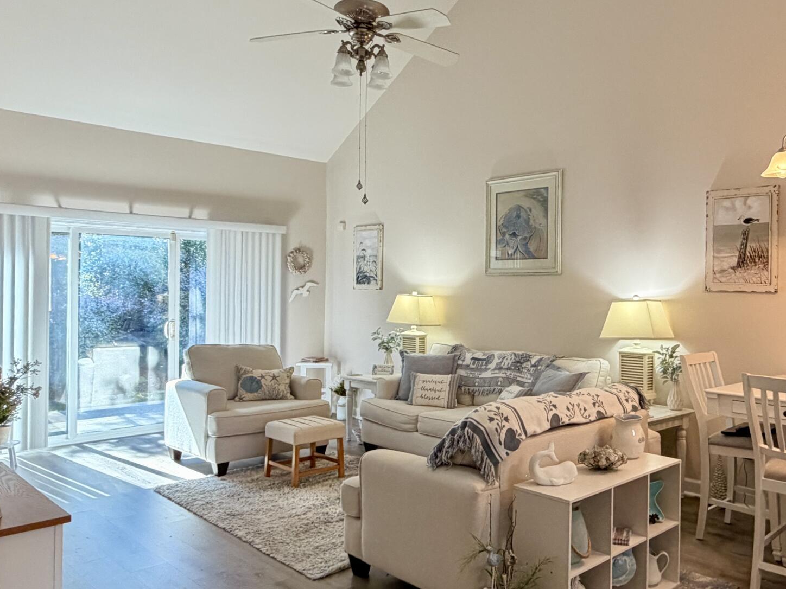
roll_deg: -0.3
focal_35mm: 29
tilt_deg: -2.9
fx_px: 658
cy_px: 323
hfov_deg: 60.6
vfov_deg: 48.2
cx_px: 506
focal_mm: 2.22
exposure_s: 1/120
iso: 200
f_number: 2.2
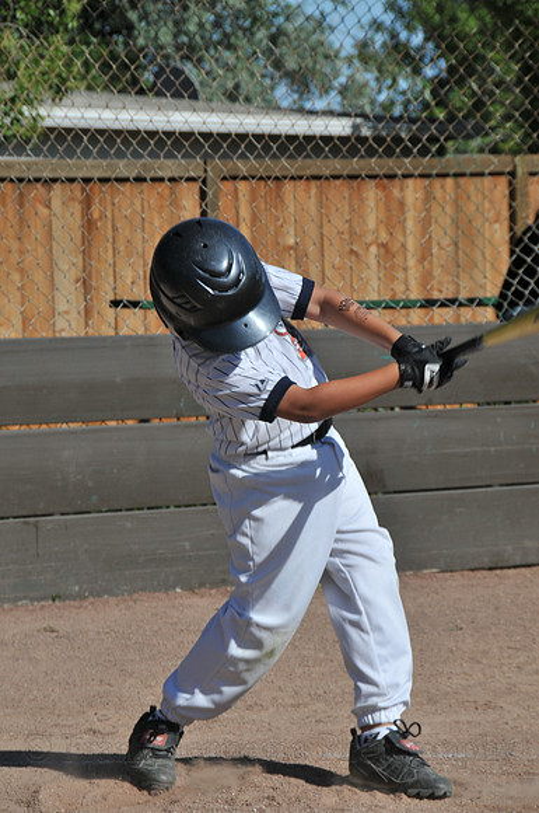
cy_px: 406
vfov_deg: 12.2
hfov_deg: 8.1
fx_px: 3784
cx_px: 270
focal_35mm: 168
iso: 200
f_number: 11
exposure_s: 1/250
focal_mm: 112
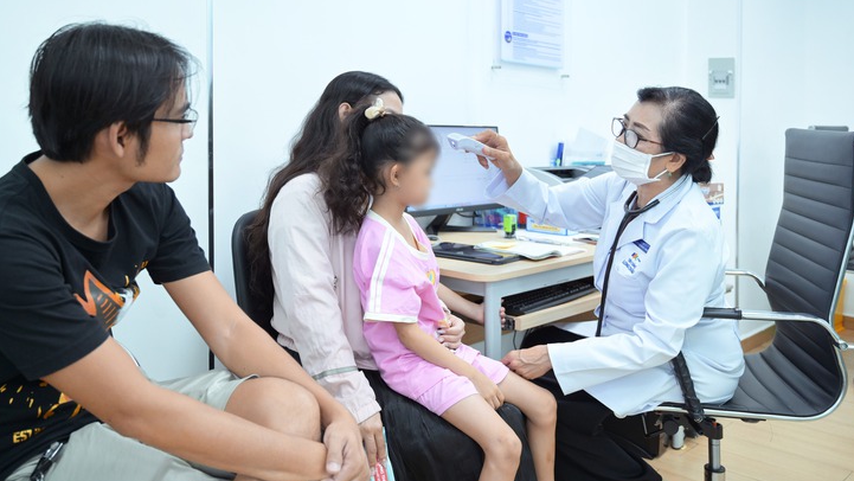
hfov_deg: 56.6
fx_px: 793
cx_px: 431
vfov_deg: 33.7
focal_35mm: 35
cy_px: 219
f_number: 4
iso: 1000
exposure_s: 1/160
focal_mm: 33
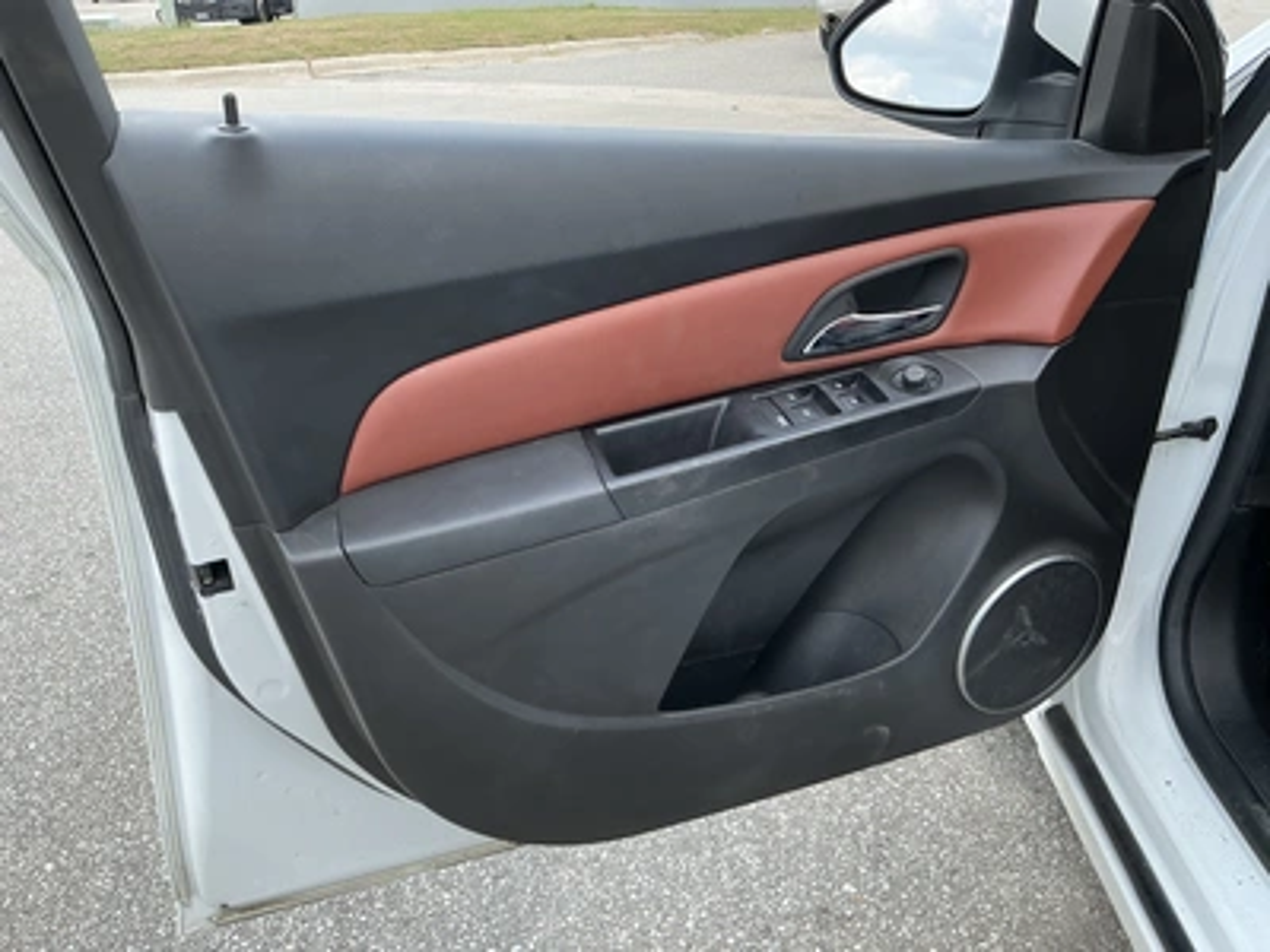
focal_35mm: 28
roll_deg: +0.2
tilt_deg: -27.2
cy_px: 476
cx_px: 635
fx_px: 1027
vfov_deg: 49.7
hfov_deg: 63.4
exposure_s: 1/320
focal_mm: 3
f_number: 1.8
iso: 25
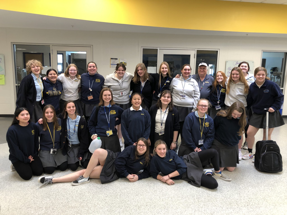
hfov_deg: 63.4
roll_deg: -1.4
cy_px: 108
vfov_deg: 49.7
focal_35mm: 28
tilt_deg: -10.0
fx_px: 232
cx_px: 144
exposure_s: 1/24
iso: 40
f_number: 1.8
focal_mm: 3.99
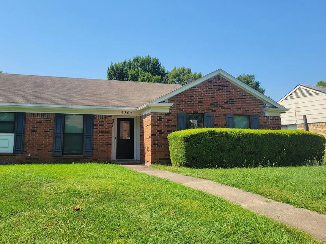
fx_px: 292
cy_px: 101
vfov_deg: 45.3
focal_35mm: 31
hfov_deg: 58.0
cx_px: 135
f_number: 1.8
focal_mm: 5.4
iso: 40
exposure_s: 1/2210
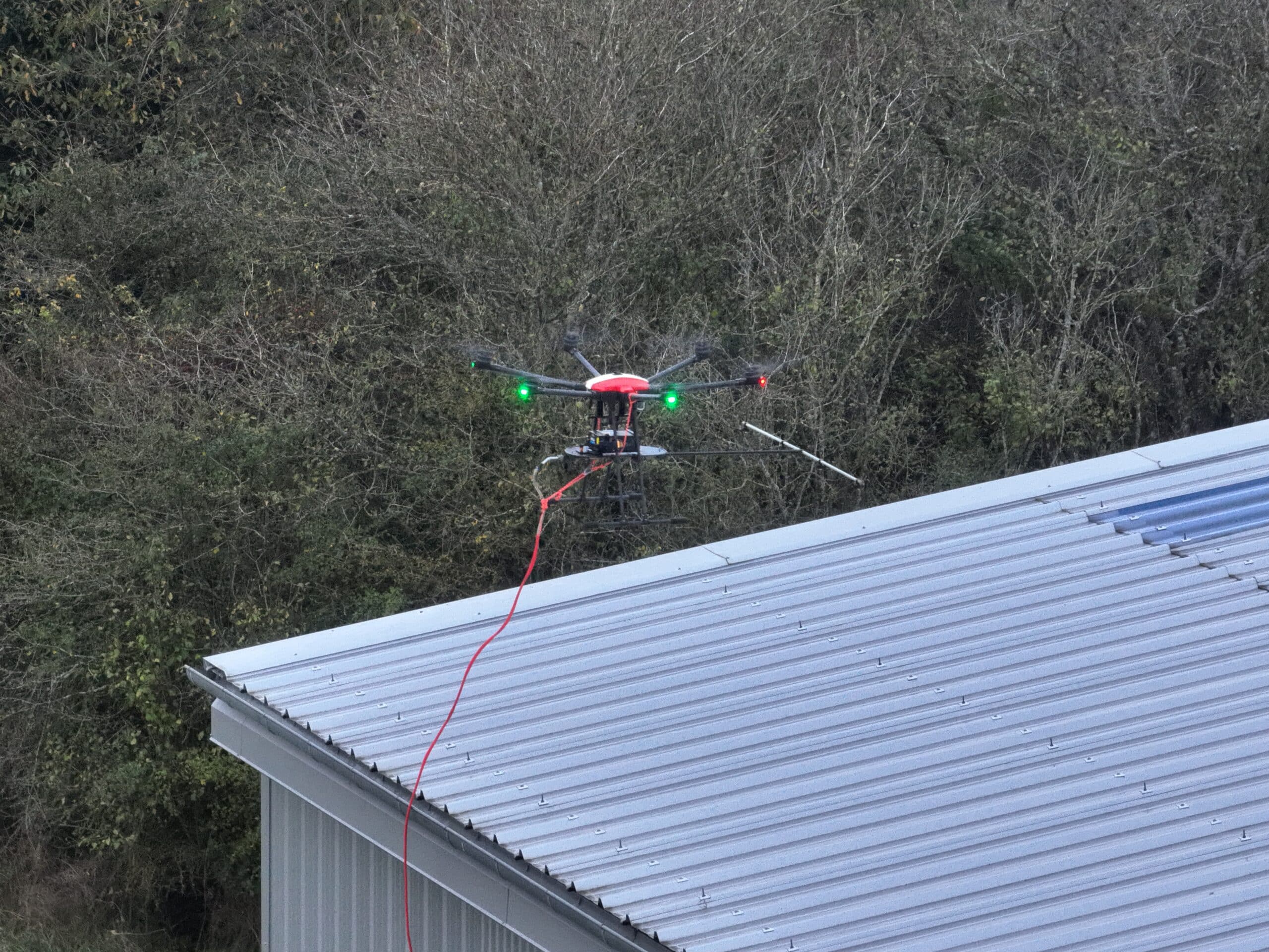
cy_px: 476
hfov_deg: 12.3
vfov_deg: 9.2
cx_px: 634
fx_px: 5902
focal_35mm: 161
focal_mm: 29.85
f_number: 4.4
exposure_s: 1/30
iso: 1050
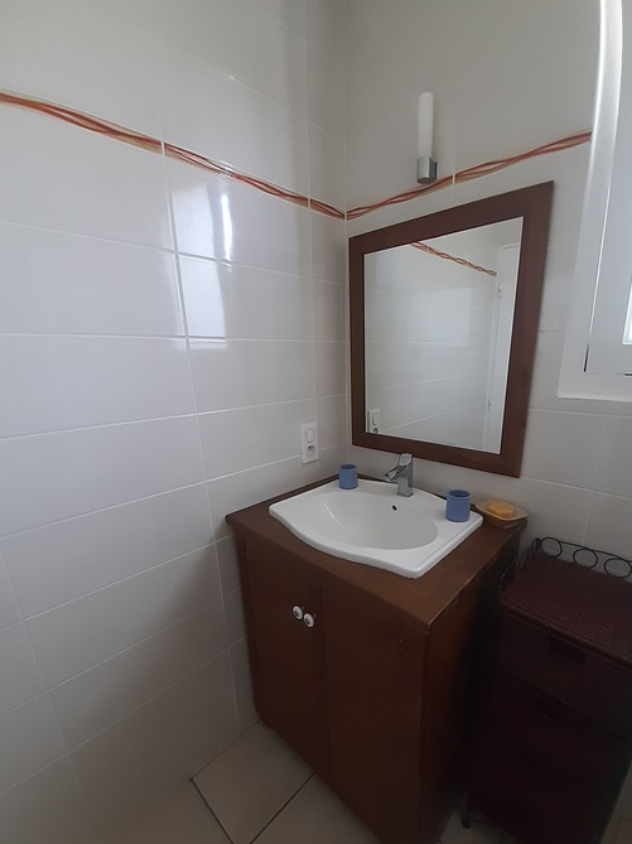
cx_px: 324
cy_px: 443
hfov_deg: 85.6
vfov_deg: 102.0
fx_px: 341
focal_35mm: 14
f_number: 2.2
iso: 250
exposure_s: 1/25
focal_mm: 1.13
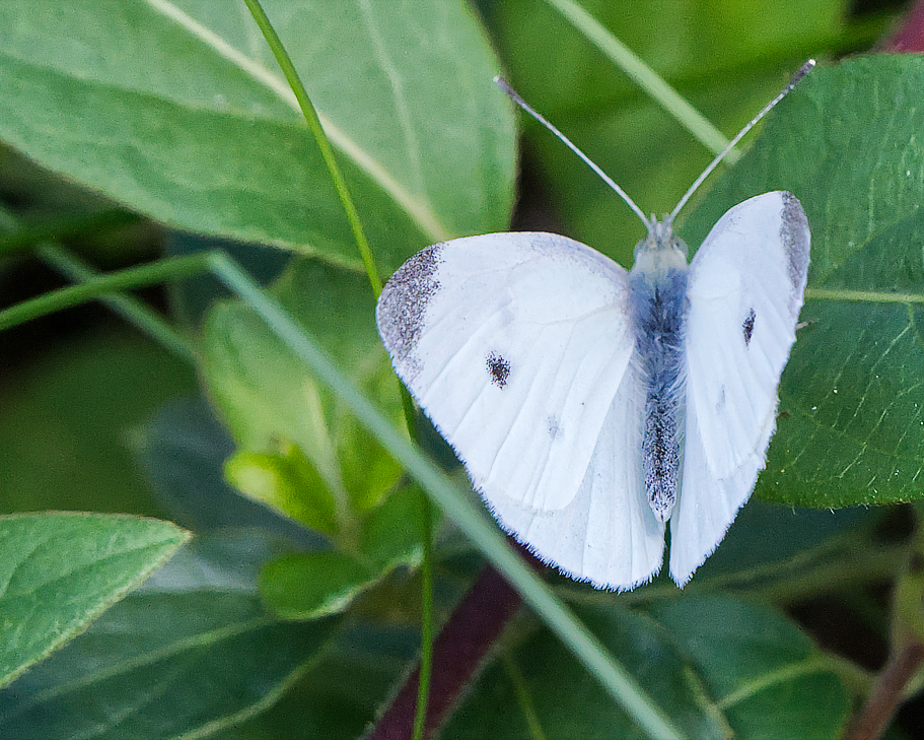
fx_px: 23220
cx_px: 549
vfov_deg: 1.8
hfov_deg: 2.3
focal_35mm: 849
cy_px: 369
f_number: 8
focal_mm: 500
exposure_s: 1/1250
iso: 4500
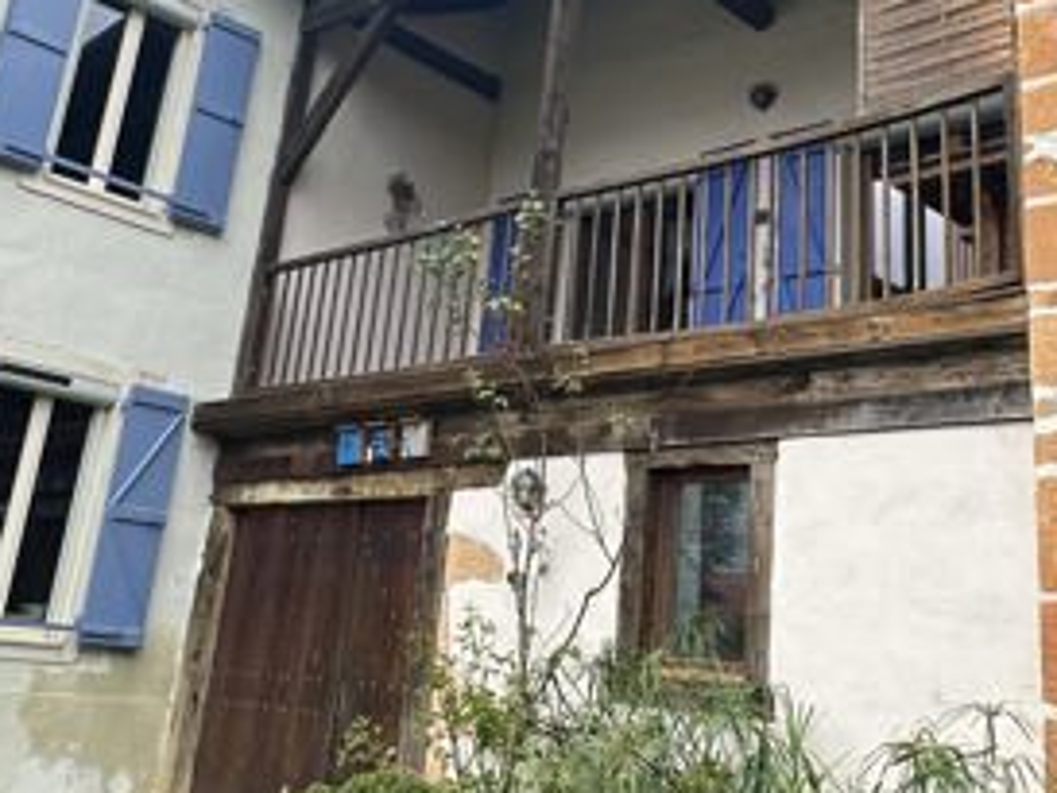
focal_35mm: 41
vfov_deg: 34.4
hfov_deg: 45.6
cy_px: 201
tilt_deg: +22.0
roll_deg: -5.3
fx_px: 1252
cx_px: 600
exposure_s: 1/447
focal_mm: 2.22
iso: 40
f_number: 2.2
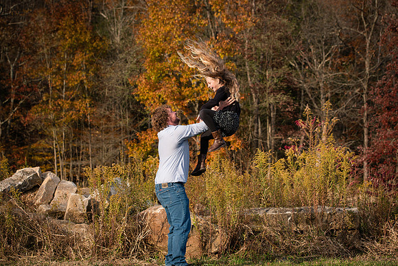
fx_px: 774
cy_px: 133
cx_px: 199
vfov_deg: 19.5
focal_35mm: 70
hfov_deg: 28.8
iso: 900
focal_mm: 70
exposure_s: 1/2500
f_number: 5
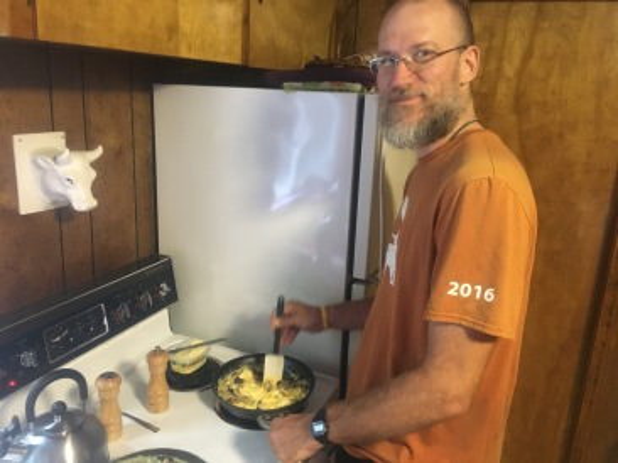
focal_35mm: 29
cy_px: 232
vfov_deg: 48.2
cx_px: 309
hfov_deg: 61.7
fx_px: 517
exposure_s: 1/15
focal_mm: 4.15
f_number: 2.2
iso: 250
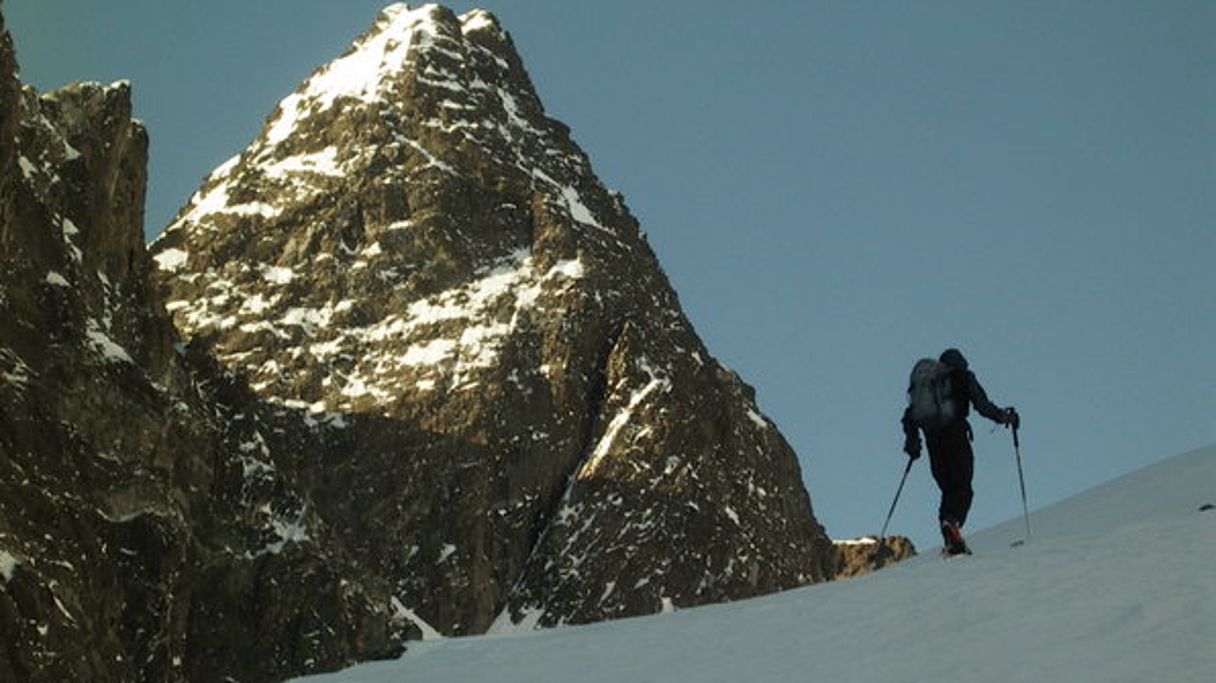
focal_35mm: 125
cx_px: 608
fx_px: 4030
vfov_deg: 9.7
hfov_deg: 17.2
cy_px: 324
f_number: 9
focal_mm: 17.4
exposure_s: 1/125
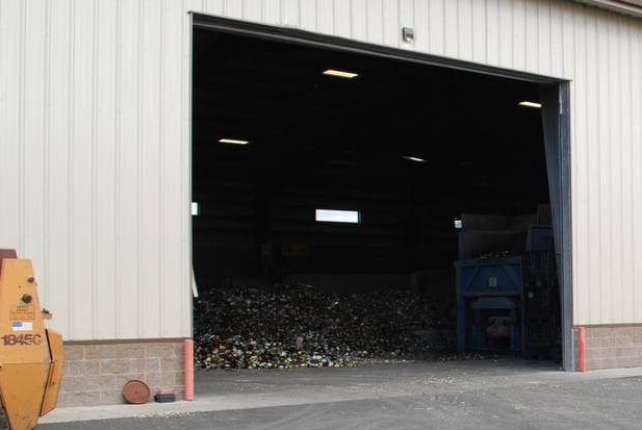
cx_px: 590
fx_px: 1000
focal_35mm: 56
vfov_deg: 24.1
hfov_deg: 33.5
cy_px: 297
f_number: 5.6
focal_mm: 18
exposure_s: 1/200
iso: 100
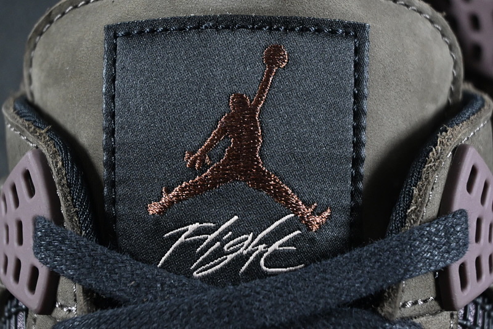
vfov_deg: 18.2
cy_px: 164
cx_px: 246
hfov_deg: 27.0
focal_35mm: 75
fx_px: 1027
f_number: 6.3
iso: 1400
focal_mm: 50
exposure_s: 1/125
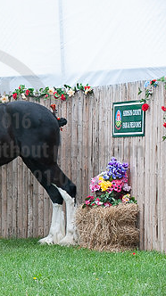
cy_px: 148
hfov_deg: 6.9
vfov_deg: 12.3
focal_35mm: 175
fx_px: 1374
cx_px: -51
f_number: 5.6
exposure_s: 1/1000
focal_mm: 110
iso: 2200
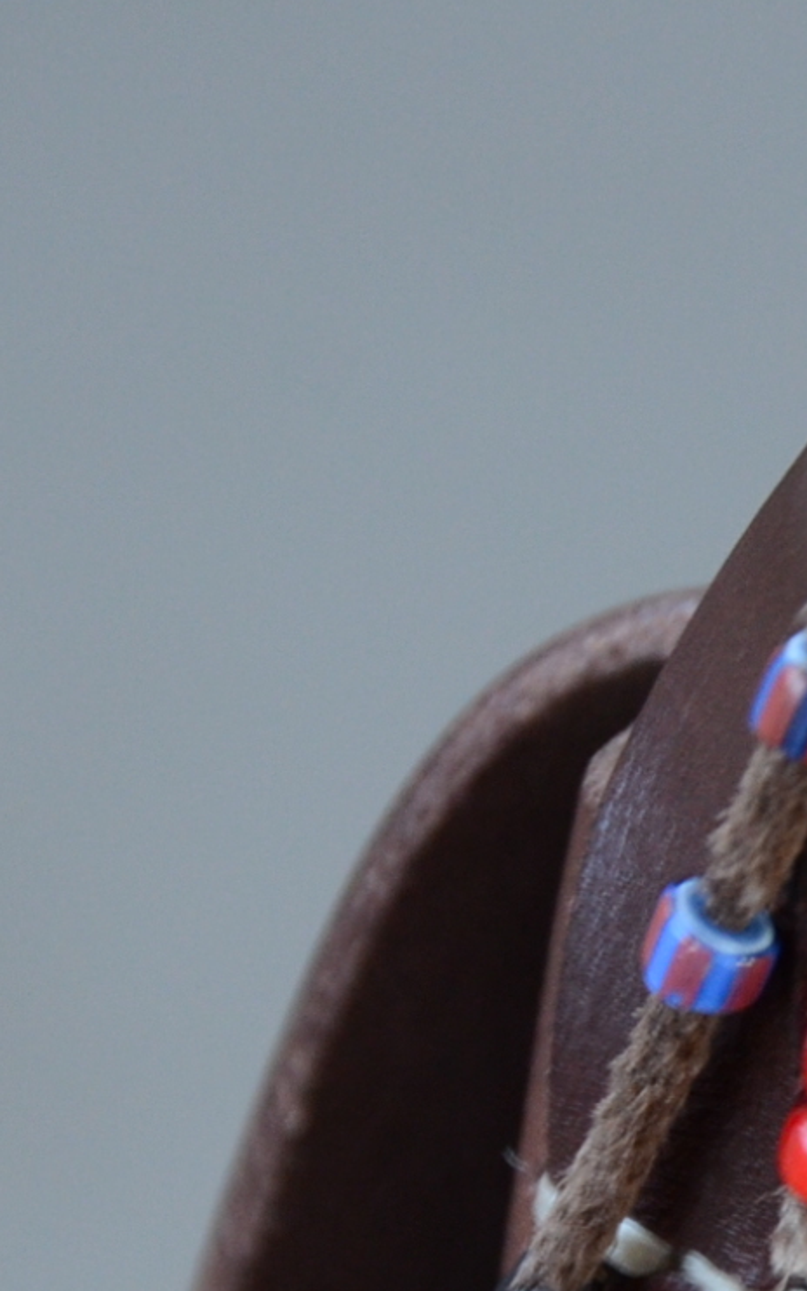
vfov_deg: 4.6
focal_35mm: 456
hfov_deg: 2.9
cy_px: 995
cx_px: 863
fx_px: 16040
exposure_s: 1/60
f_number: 5.6
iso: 1000
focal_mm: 90
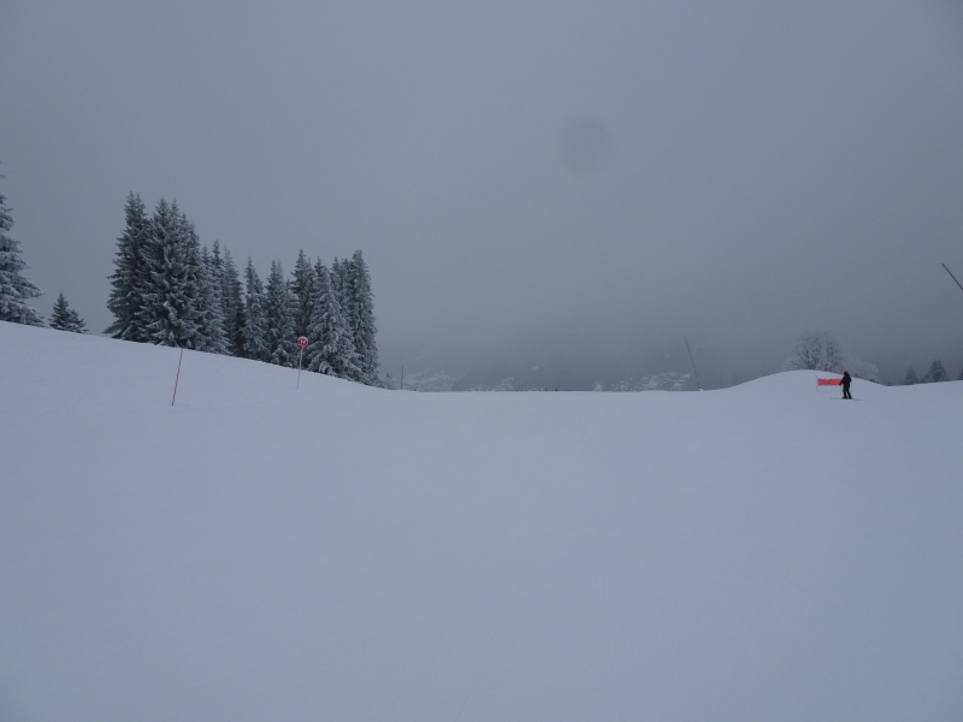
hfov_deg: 71.6
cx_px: 482
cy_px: 361
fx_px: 668
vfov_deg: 56.8
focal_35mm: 24
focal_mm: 4.1
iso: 80
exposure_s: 1/1000
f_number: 3.5
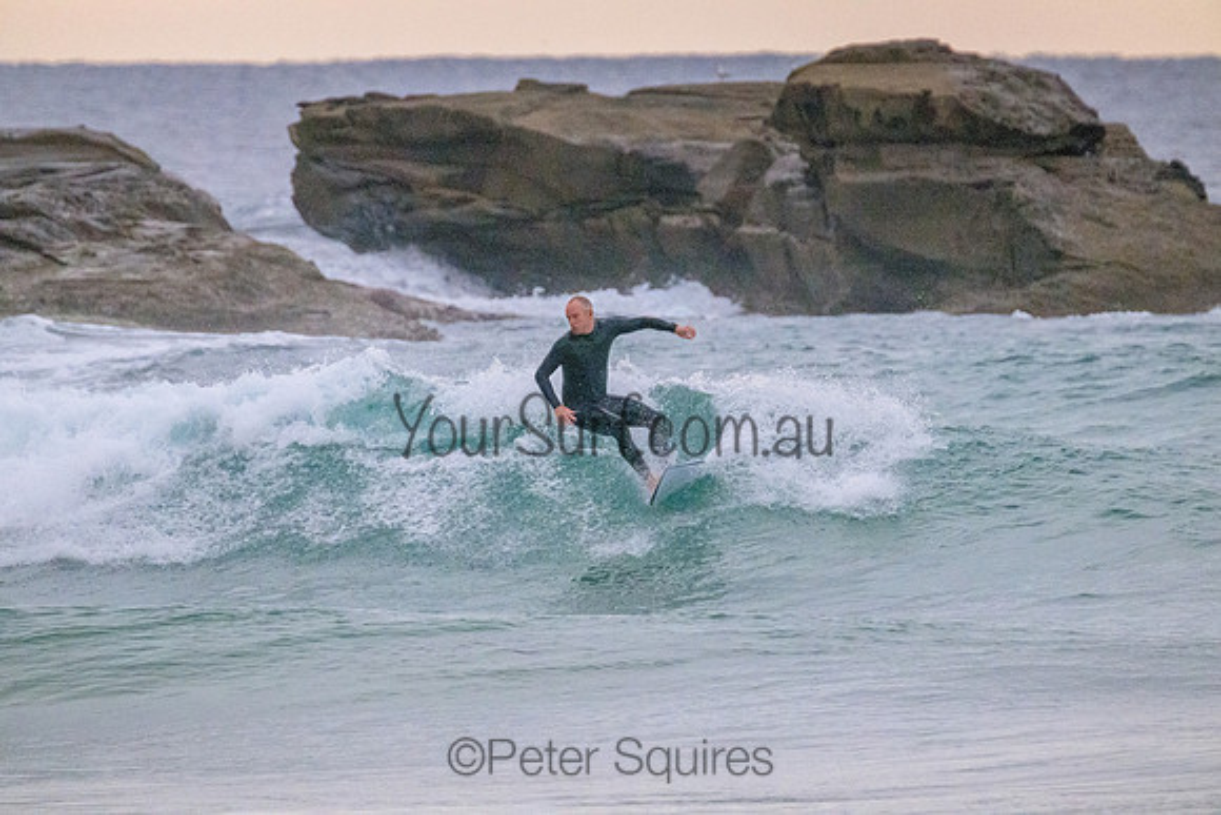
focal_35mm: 800
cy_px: 408
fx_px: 27138
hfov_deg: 2.6
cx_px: 610
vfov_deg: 1.7
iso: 25600
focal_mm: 800
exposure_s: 1/1600
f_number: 11
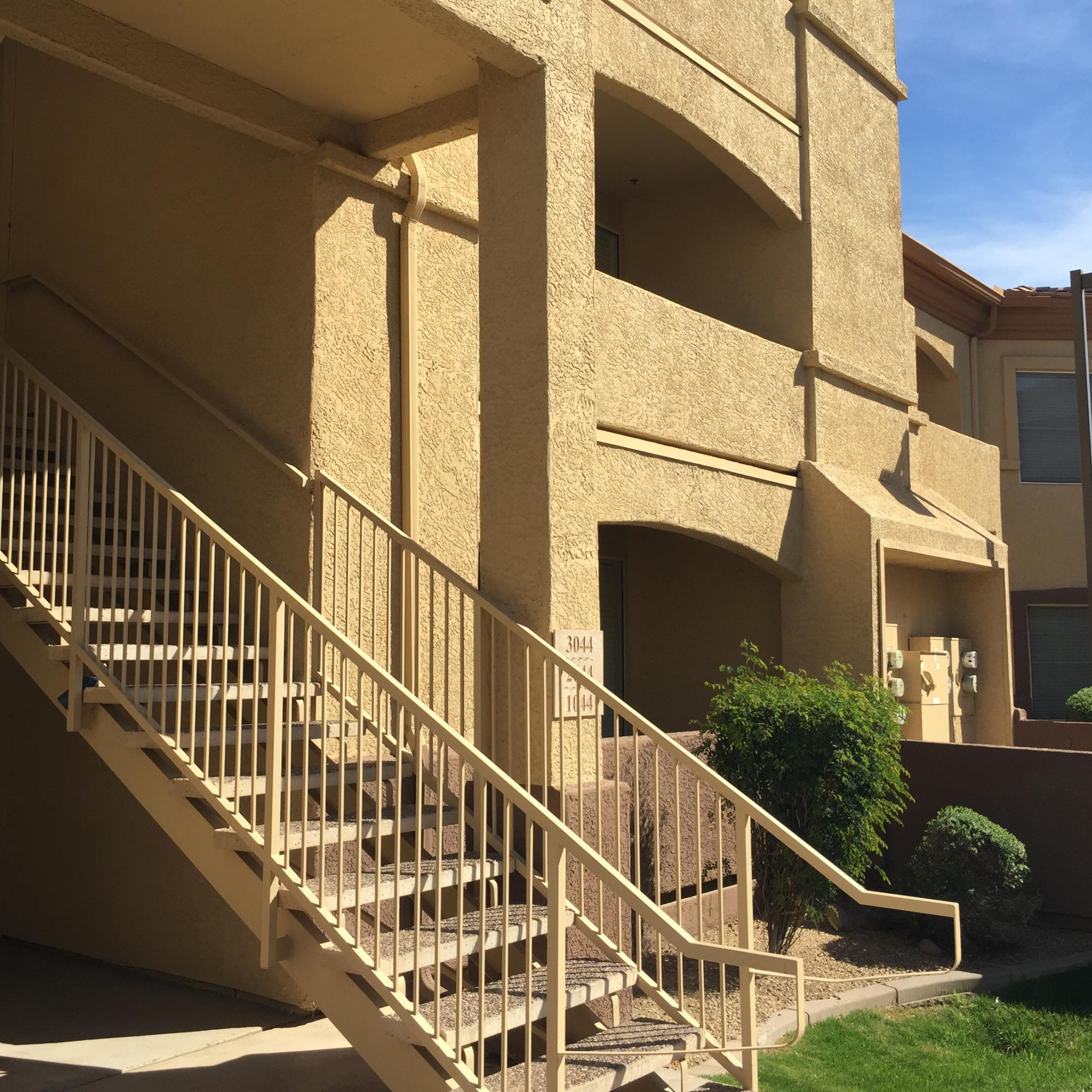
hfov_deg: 47.2
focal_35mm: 35
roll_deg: +0.7
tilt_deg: +6.9
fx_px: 1249
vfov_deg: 47.2
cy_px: 538
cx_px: 495
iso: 32
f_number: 2.2
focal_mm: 4.15
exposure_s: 1/1582
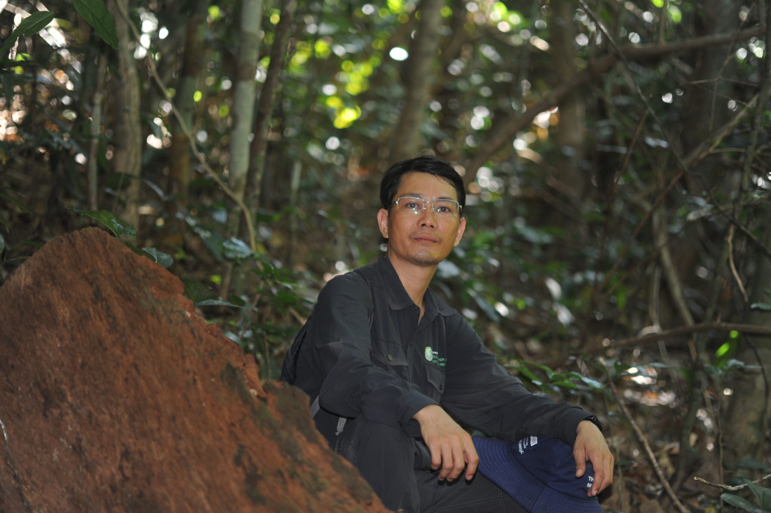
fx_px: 2247
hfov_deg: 19.5
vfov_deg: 13.0
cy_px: 256
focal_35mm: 105
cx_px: 386
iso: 800
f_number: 2.8
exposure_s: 1/125
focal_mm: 105
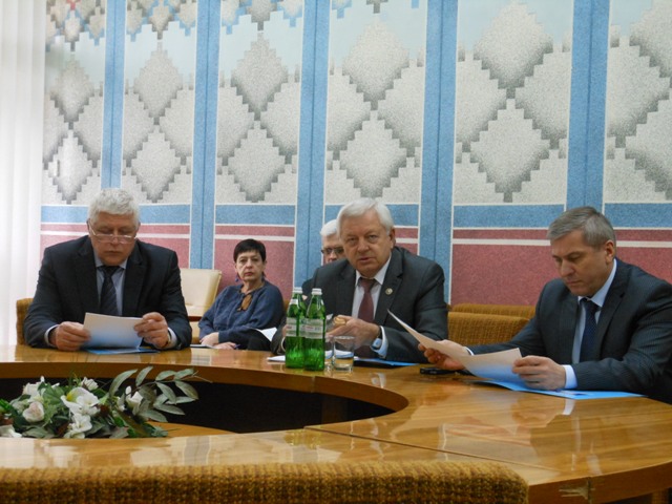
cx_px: 336
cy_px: 252
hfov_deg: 29.4
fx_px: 1281
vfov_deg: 22.3
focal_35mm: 66
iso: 400
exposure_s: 1/25
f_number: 4.3
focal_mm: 11.7
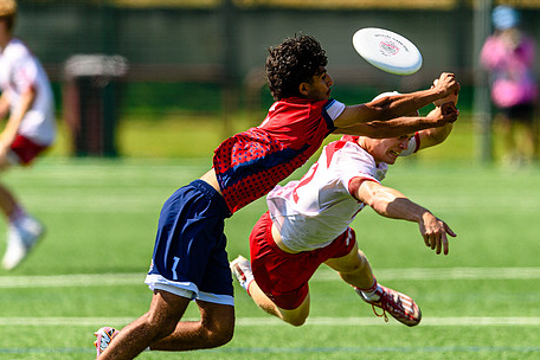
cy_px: 158
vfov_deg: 2.1
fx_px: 9929
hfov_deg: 3.1
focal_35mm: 662
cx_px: 281
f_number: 3.2
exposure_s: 1/1600
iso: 100
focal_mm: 400
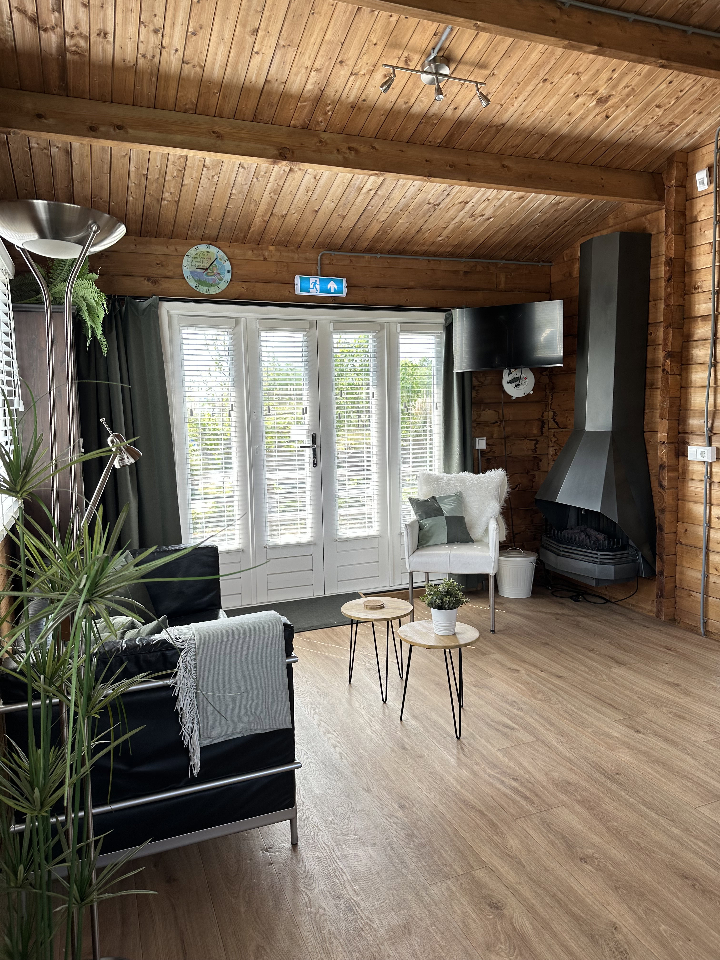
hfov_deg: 56.8
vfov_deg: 71.6
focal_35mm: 24
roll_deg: +0.0
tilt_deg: -6.0
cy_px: 480
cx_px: 360
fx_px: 666
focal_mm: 6.86
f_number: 1.78
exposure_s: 1/230
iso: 64
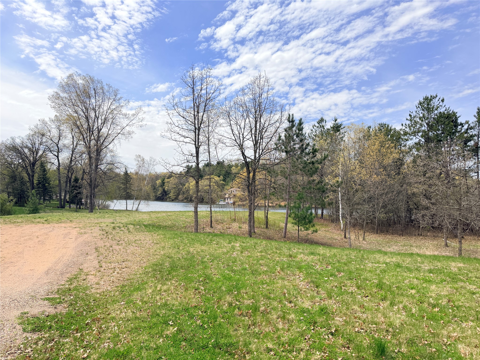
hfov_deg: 71.6
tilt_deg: +4.2
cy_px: 180
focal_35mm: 24
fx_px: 333
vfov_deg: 56.8
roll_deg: -2.2
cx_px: 240
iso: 100
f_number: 1.78
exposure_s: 1/3584
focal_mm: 6.76
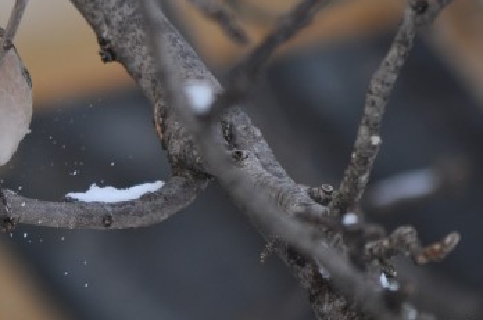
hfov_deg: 3.0
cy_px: 24
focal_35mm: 689
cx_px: -35
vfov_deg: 2.0
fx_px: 9231
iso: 320
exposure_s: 1/500
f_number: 5.6
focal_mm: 200
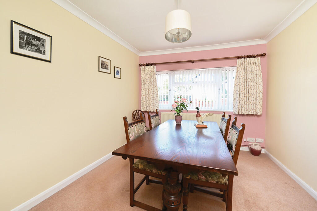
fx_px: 136
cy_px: 106
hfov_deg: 98.6
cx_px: 158
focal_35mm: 16
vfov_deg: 75.4
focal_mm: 15.5
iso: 400
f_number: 5.6
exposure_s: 1/80
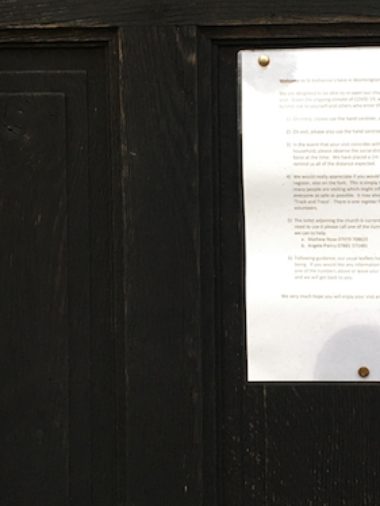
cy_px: 195
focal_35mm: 62
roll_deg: -0.3
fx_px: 906
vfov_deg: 31.1
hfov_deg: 23.1
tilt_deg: -3.0
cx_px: 335
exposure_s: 1/33
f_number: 2.2
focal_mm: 4.15
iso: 50
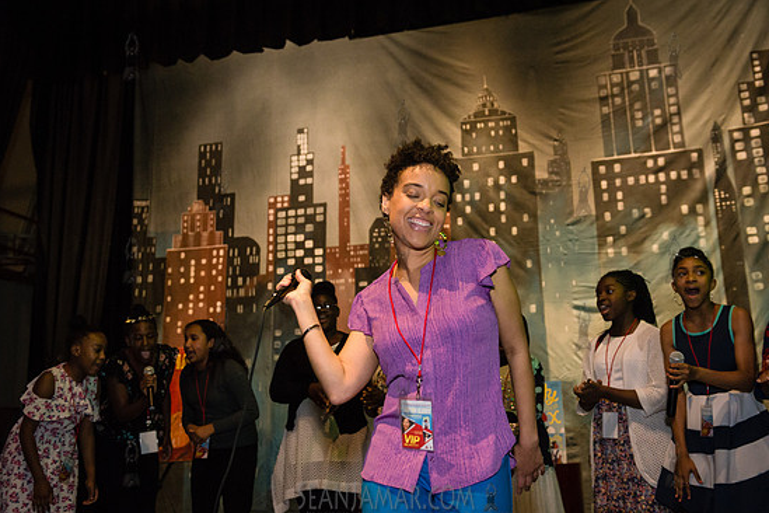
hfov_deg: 51.9
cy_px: 259
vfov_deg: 35.9
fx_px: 790
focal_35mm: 37
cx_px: 402
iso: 3200
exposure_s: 1/400
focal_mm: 35
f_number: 3.5
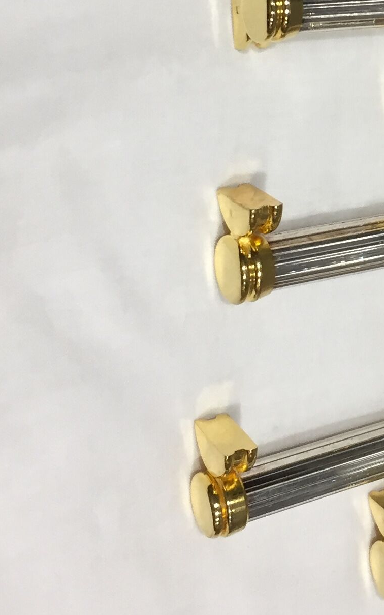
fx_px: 1389
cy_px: 111
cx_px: 482
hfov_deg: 15.1
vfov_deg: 24.5
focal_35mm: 83
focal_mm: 4.15
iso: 40
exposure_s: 1/33
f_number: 2.2
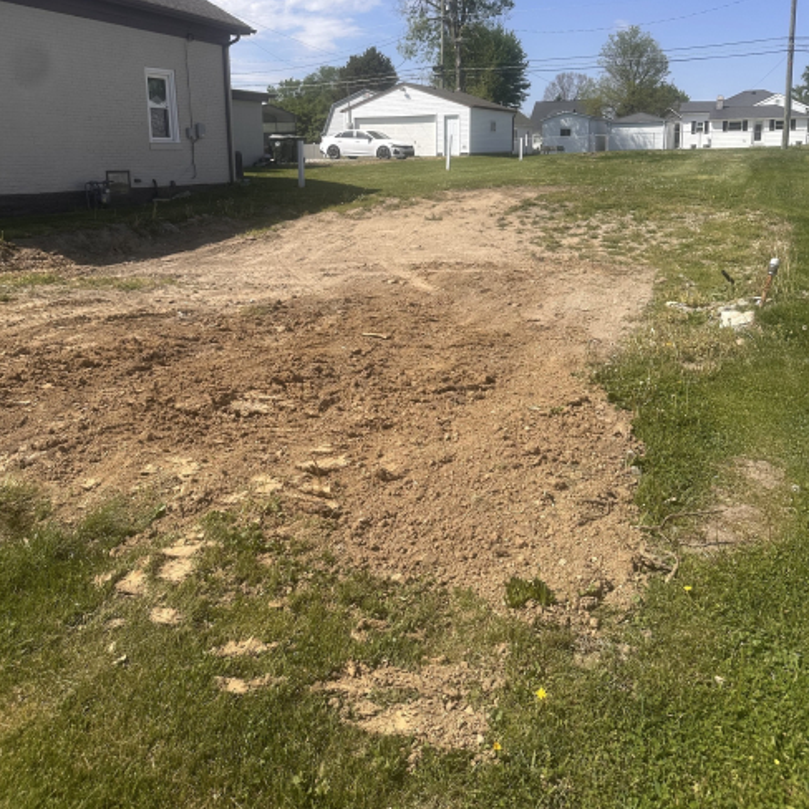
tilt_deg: -11.4
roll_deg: +0.6
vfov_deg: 55.1
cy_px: 309
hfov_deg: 55.6
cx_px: 406
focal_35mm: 29
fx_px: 767
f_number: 1.78
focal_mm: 6.86
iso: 80
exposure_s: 1/5263
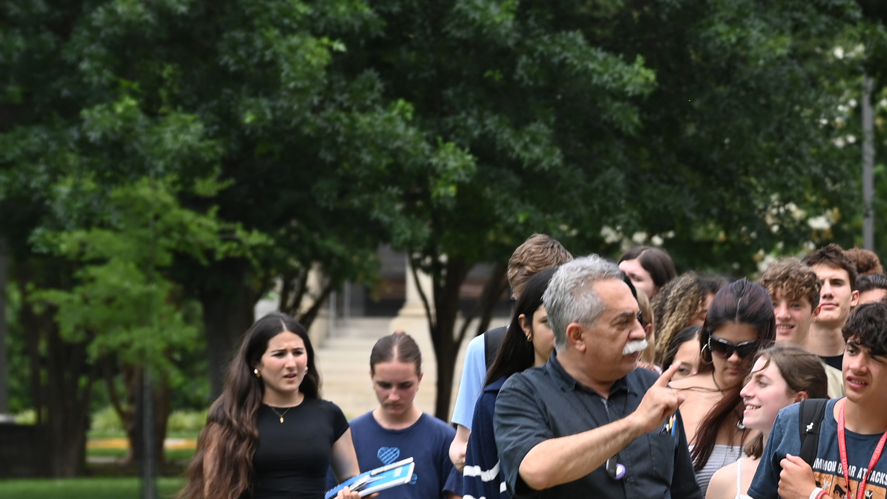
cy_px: 466
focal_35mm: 396
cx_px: 924
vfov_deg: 3.1
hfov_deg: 5.4
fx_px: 9314
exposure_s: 1/125
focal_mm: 165
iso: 160
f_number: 7.1
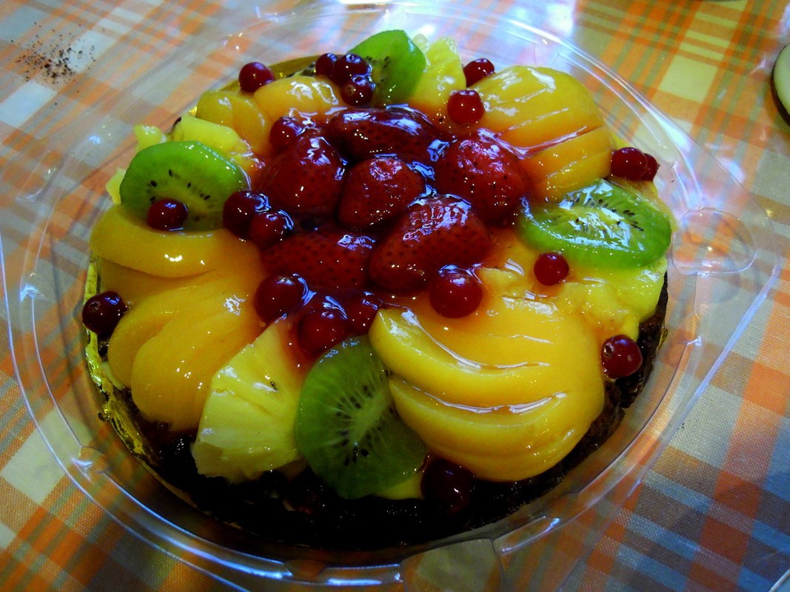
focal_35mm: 28
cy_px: 296
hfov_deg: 63.4
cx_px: 395
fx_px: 639
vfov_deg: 49.7
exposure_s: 1/50
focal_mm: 5
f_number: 2.7
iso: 800
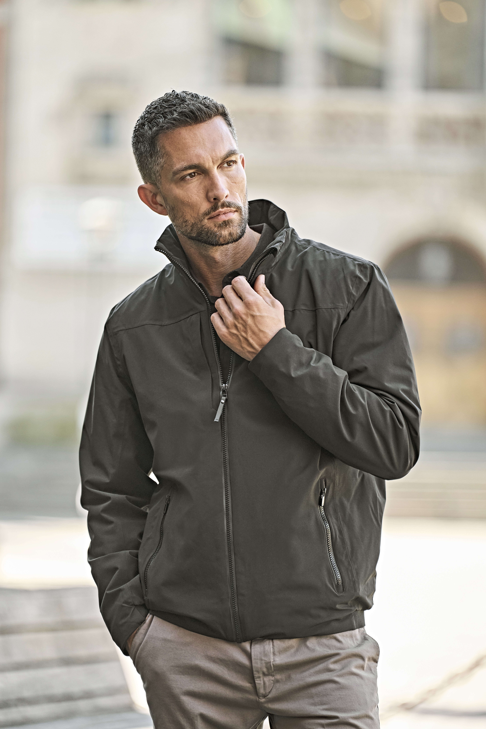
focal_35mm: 201
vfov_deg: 10.2
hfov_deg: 6.8
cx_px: 243
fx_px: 4070
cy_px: 365
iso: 800
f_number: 2.8
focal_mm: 200
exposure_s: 1/800
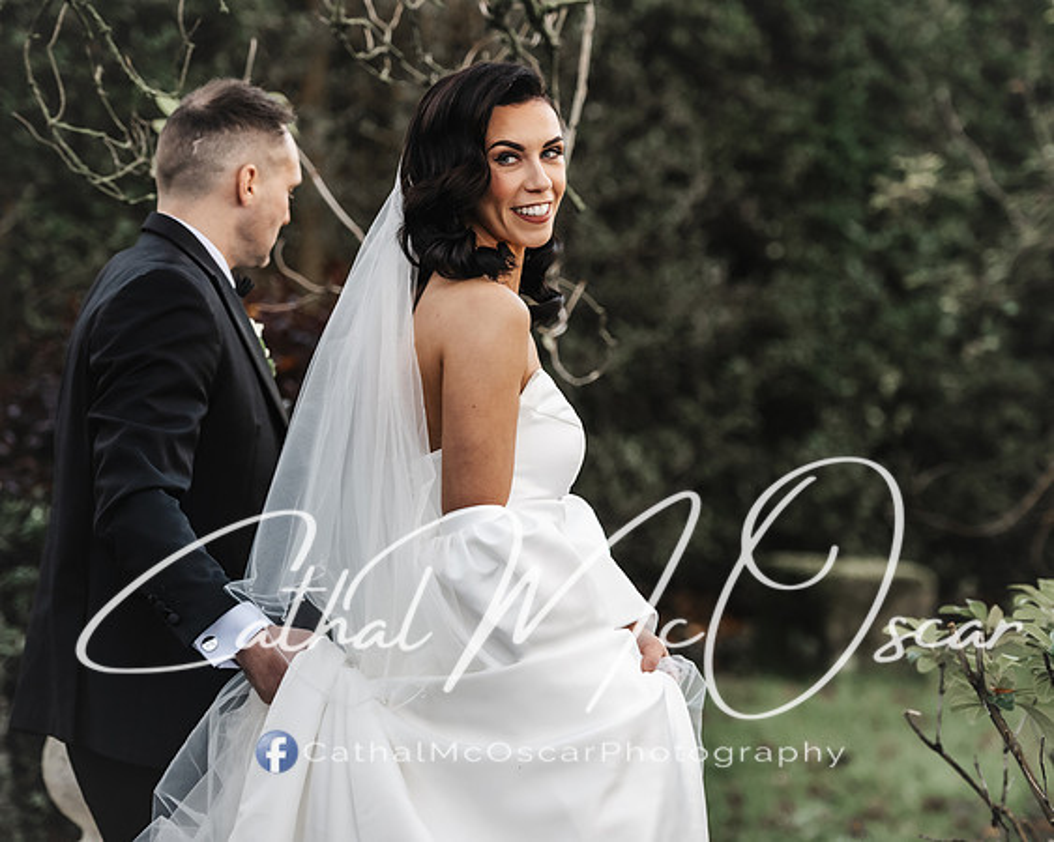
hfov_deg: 15.2
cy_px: 390
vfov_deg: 12.2
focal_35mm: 127
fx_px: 3956
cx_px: 556
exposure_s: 1/400
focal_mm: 105
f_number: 2.8
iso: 640
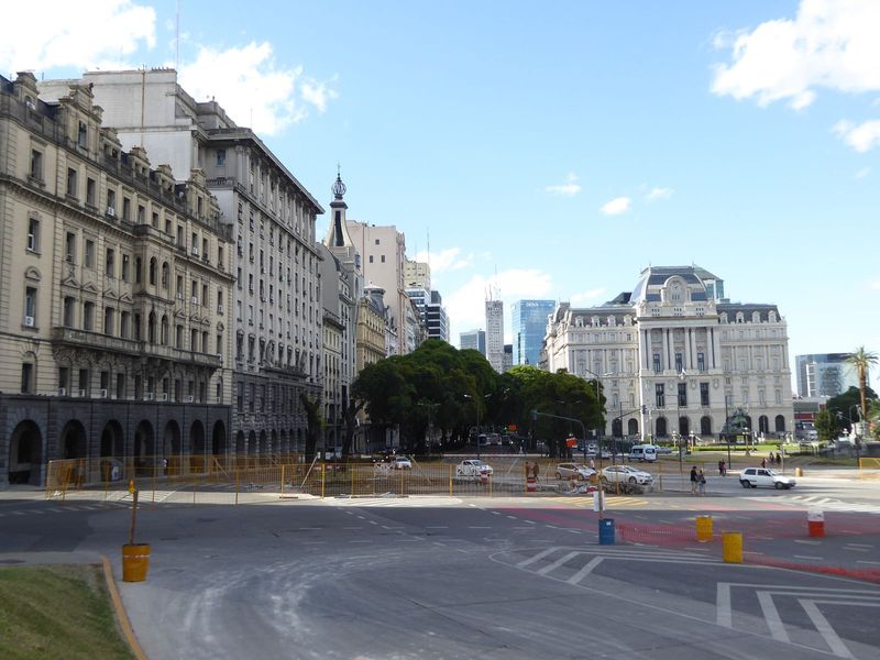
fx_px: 864
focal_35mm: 34
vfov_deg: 41.8
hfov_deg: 54.0
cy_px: 330
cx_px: 440
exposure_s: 1/320
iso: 80
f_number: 3.6
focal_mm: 5.8
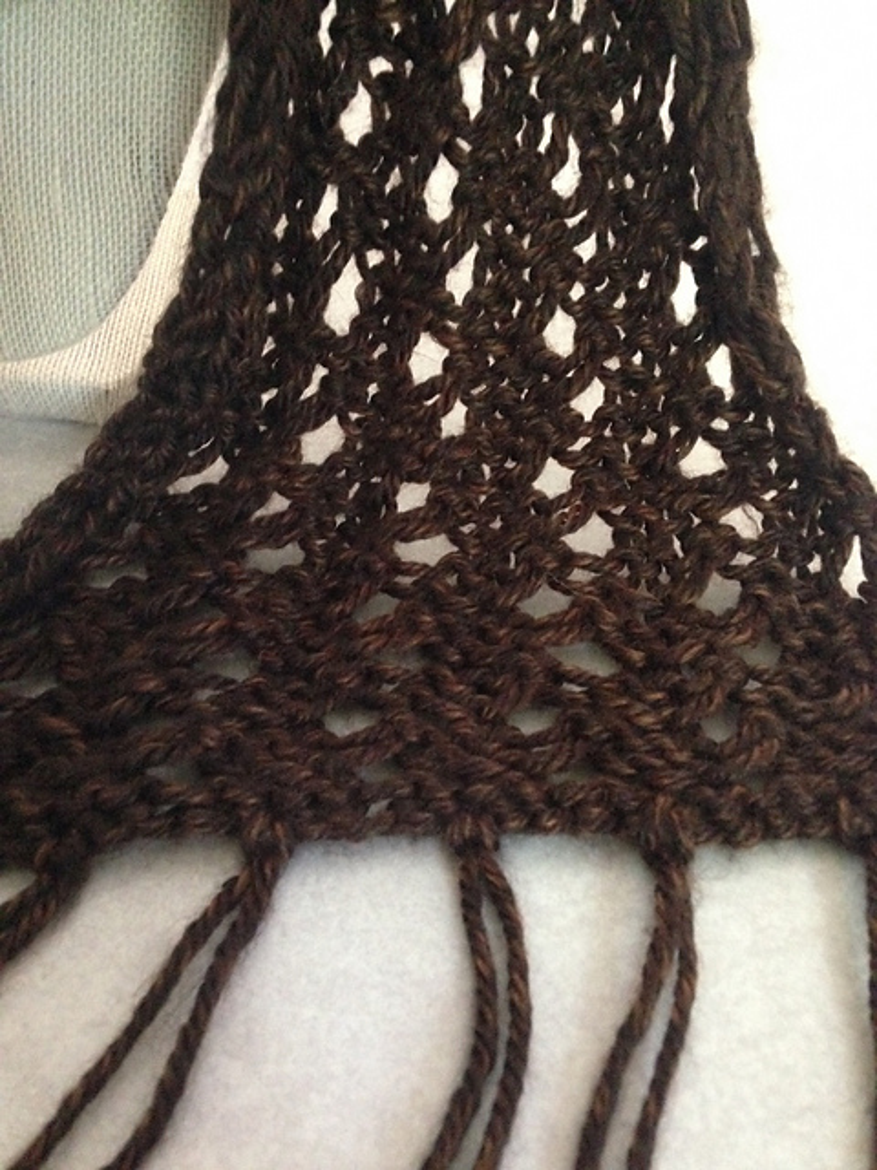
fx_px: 1115
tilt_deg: -41.8
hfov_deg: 42.9
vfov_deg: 55.4
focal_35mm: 33
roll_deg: +1.9
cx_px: 438
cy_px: 585
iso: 640
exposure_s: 1/15
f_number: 2.4
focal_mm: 4.12
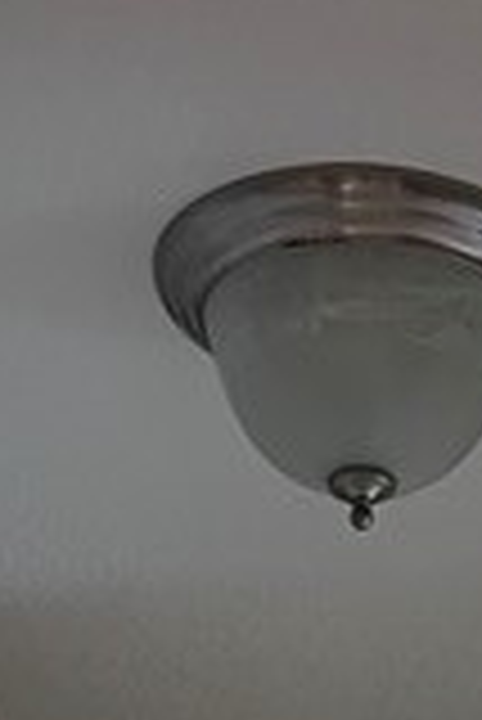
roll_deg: -1.8
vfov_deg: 9.6
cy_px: 2056
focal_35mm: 173
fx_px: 3467
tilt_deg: +0.1
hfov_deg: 7.9
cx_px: 550
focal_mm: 5.7
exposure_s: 1/60
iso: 200
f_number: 1.5
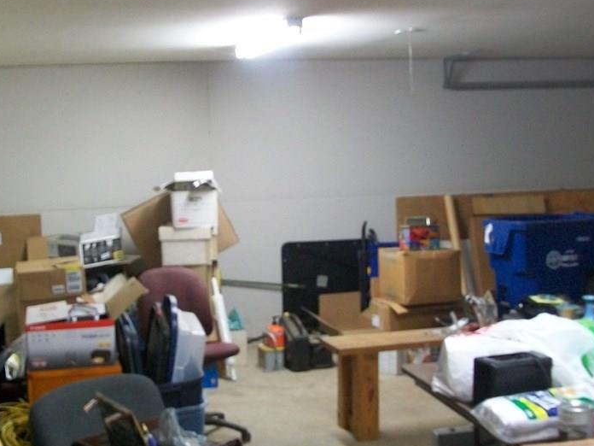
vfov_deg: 27.5
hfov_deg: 35.9
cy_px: 220
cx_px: 207
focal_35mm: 53
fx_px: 909
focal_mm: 6
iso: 179
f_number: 2.7
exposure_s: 1/8
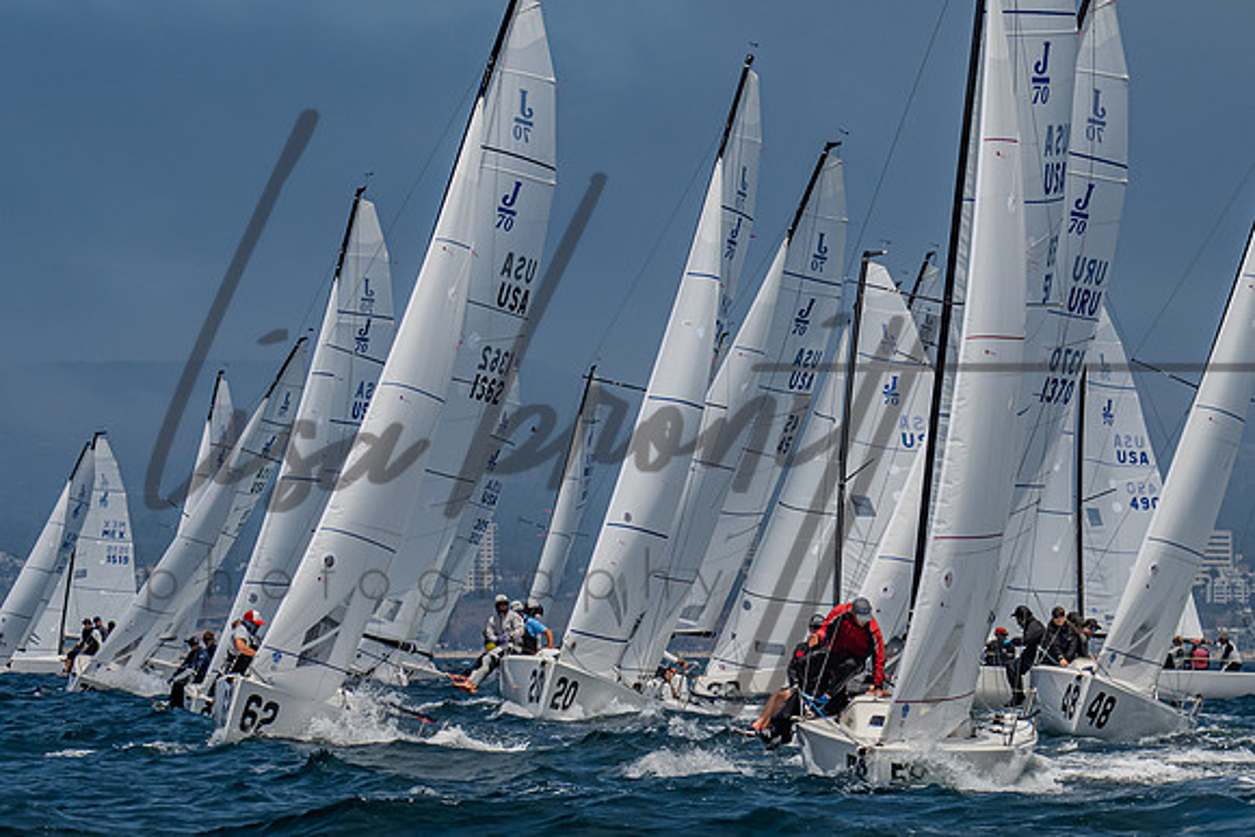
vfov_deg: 5.1
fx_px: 9356
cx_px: 705
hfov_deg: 7.7
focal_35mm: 268
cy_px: 767
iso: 400
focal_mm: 130
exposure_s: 1/2500
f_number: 6.3
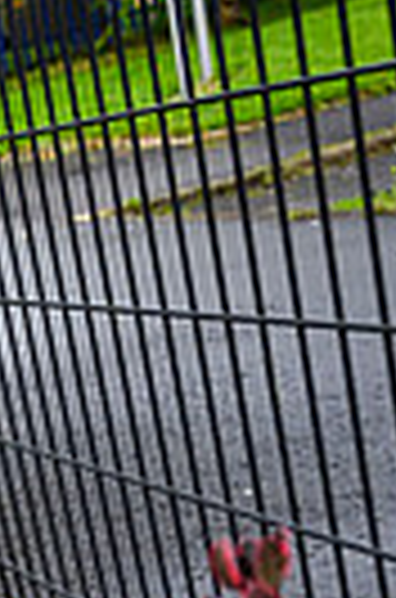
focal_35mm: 105
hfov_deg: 10.7
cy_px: 672
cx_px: -616
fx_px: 1741
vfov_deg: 18.7
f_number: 4
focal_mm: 24
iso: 500
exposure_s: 1/500
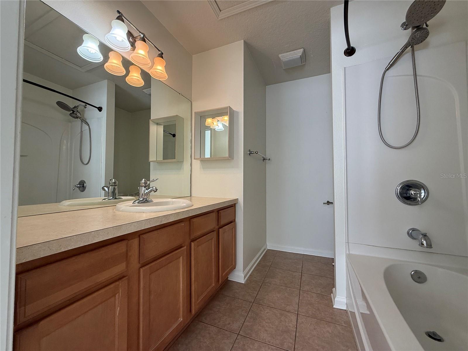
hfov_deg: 102.1
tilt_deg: +3.0
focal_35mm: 14
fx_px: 189
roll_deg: -0.2
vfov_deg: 85.7
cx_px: 234
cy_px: 176
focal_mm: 2.22
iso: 125
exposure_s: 1/120
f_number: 2.2
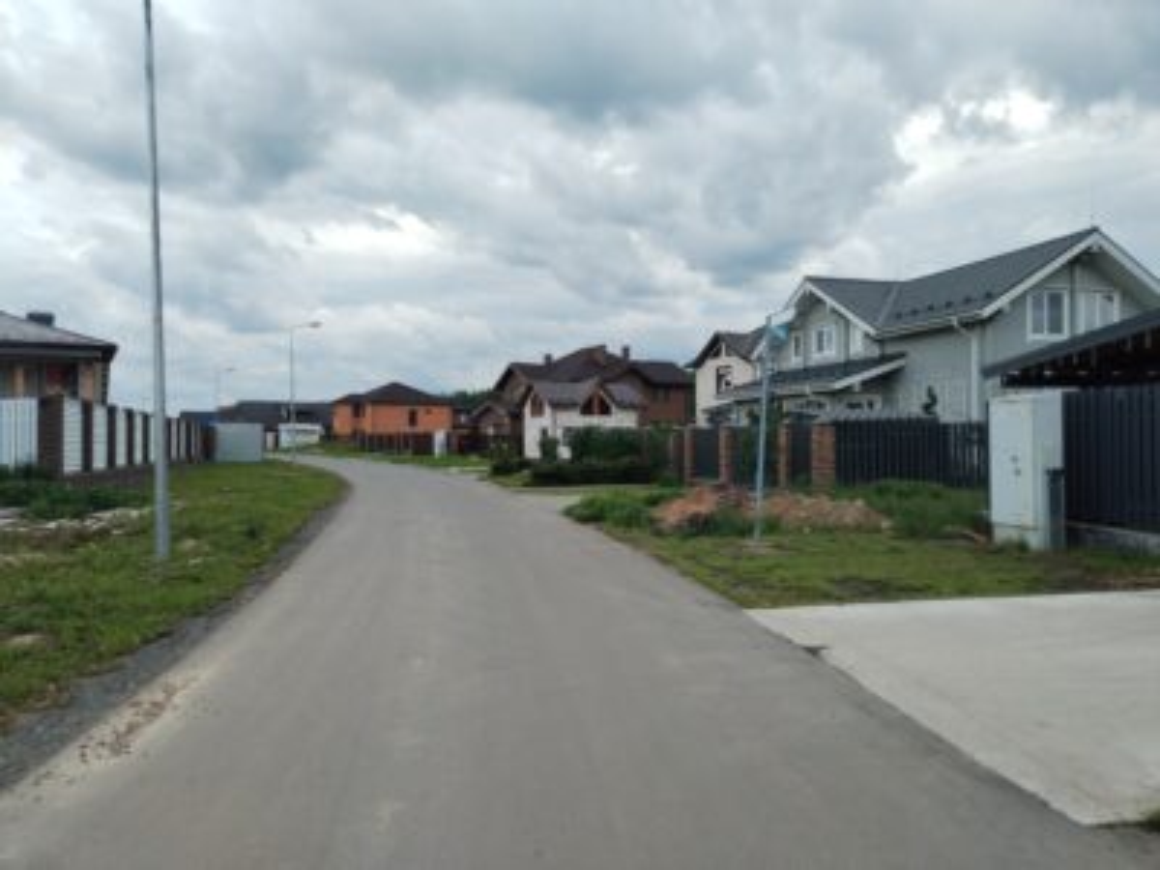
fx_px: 871
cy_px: 435
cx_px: 580
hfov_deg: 67.3
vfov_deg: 53.1
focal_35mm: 26
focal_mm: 4.75
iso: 100
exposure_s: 1/621
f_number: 1.8
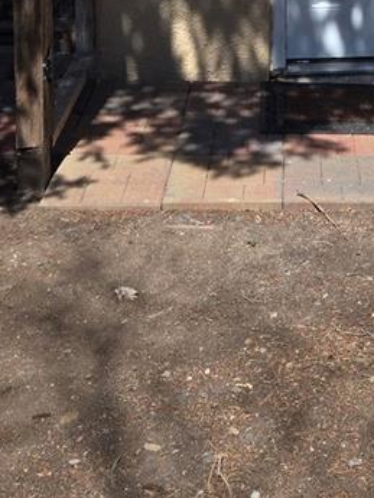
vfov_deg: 21.3
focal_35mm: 80
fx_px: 1152
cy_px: -206
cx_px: 361
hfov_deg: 18.0
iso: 40
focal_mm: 5.4
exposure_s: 1/2921
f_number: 1.8
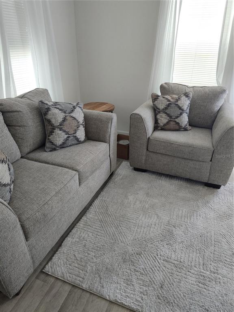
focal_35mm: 23
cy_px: 156
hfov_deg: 58.9
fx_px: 207
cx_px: 117
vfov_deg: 73.9
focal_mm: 5.56
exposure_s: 1/120
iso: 302
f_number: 1.8
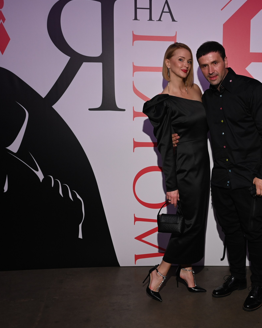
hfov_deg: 33.8
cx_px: 211
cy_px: 163
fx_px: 417
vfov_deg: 42.9
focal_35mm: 43
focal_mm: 30
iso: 400
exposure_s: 1/160
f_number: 5.6
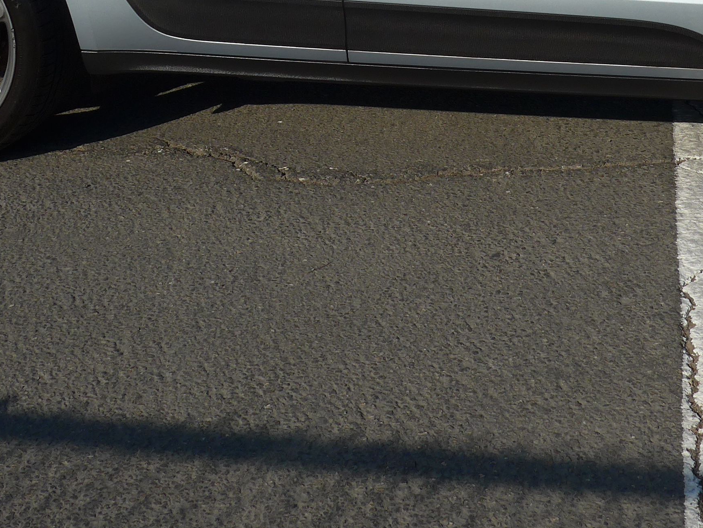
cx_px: 463
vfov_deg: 20.9
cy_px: -54
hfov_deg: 28.8
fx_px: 1361
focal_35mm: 67
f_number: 3.2
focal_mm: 6
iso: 80
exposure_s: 1/2000
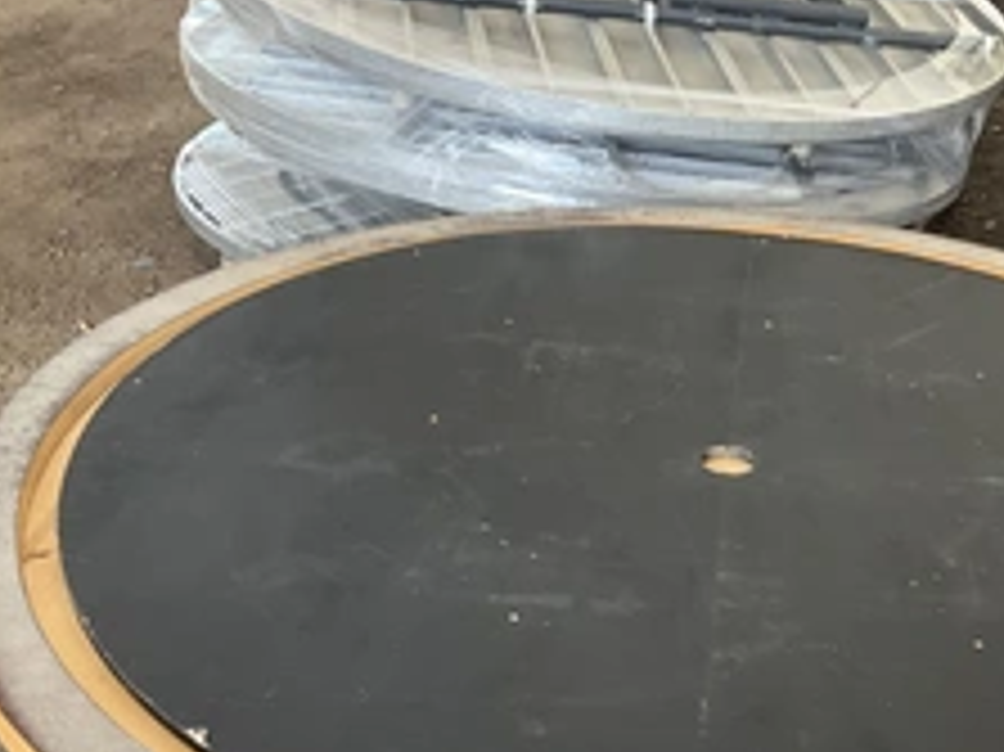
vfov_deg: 27.1
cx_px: 729
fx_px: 1507
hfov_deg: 36.1
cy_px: 666
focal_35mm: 52
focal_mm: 3
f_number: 1.8
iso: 64
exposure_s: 1/77
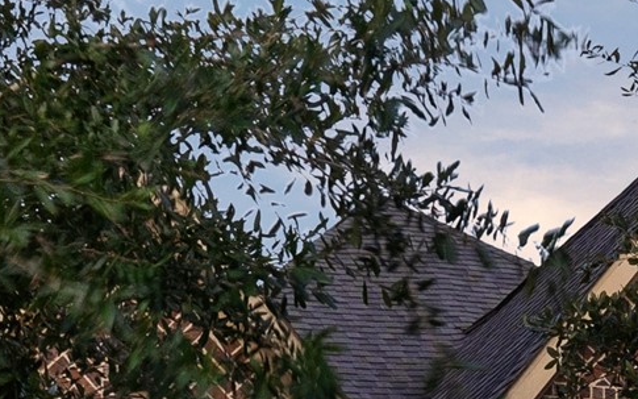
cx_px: 637
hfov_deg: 11.7
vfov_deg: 7.0
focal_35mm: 178
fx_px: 3095
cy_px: 901
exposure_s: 1/5
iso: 320
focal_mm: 26
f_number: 9
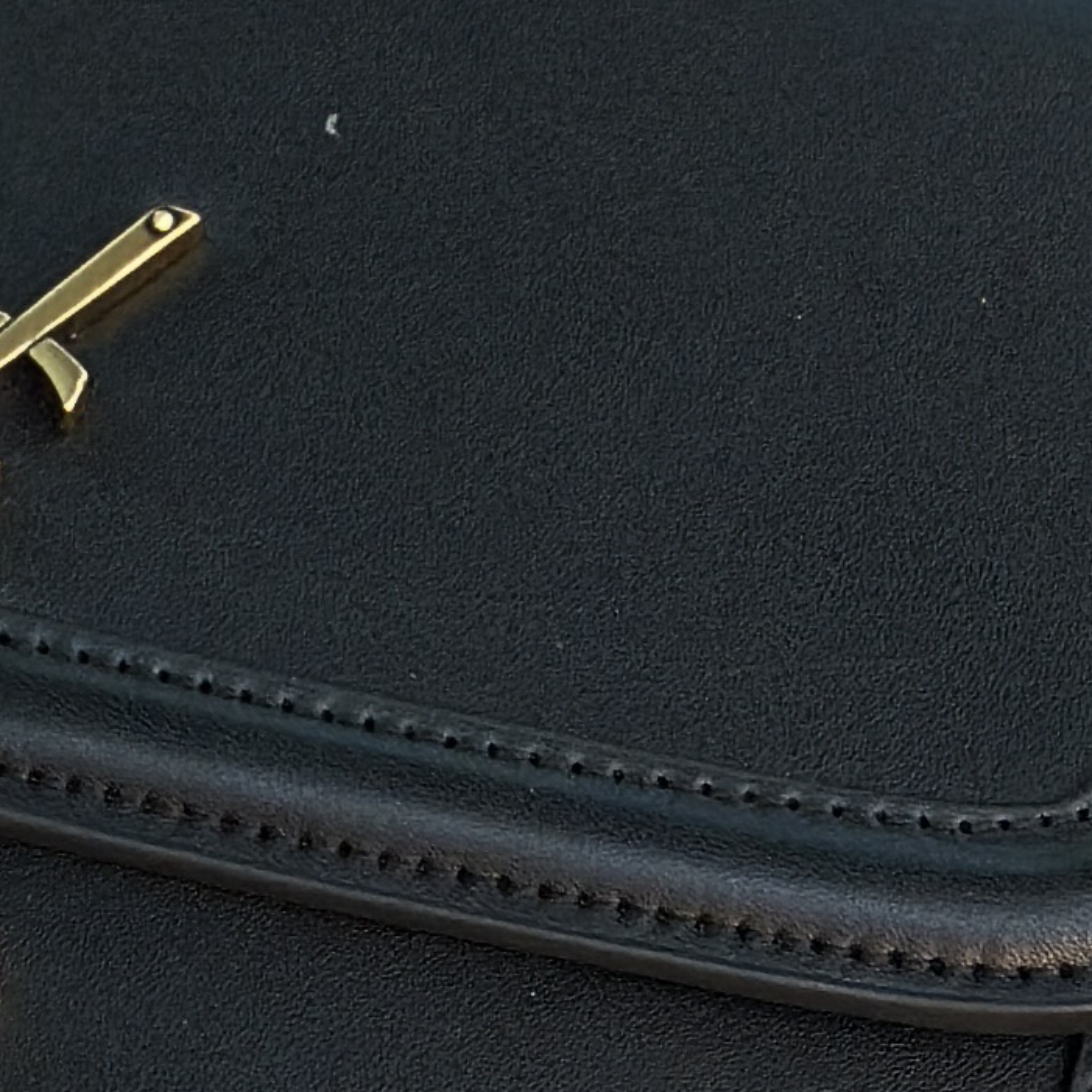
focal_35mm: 244
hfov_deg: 7.1
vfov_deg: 7.2
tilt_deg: -54.4
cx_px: -548
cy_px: 55
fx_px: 8708
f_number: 1.78
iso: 80
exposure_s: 1/209
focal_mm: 6.86
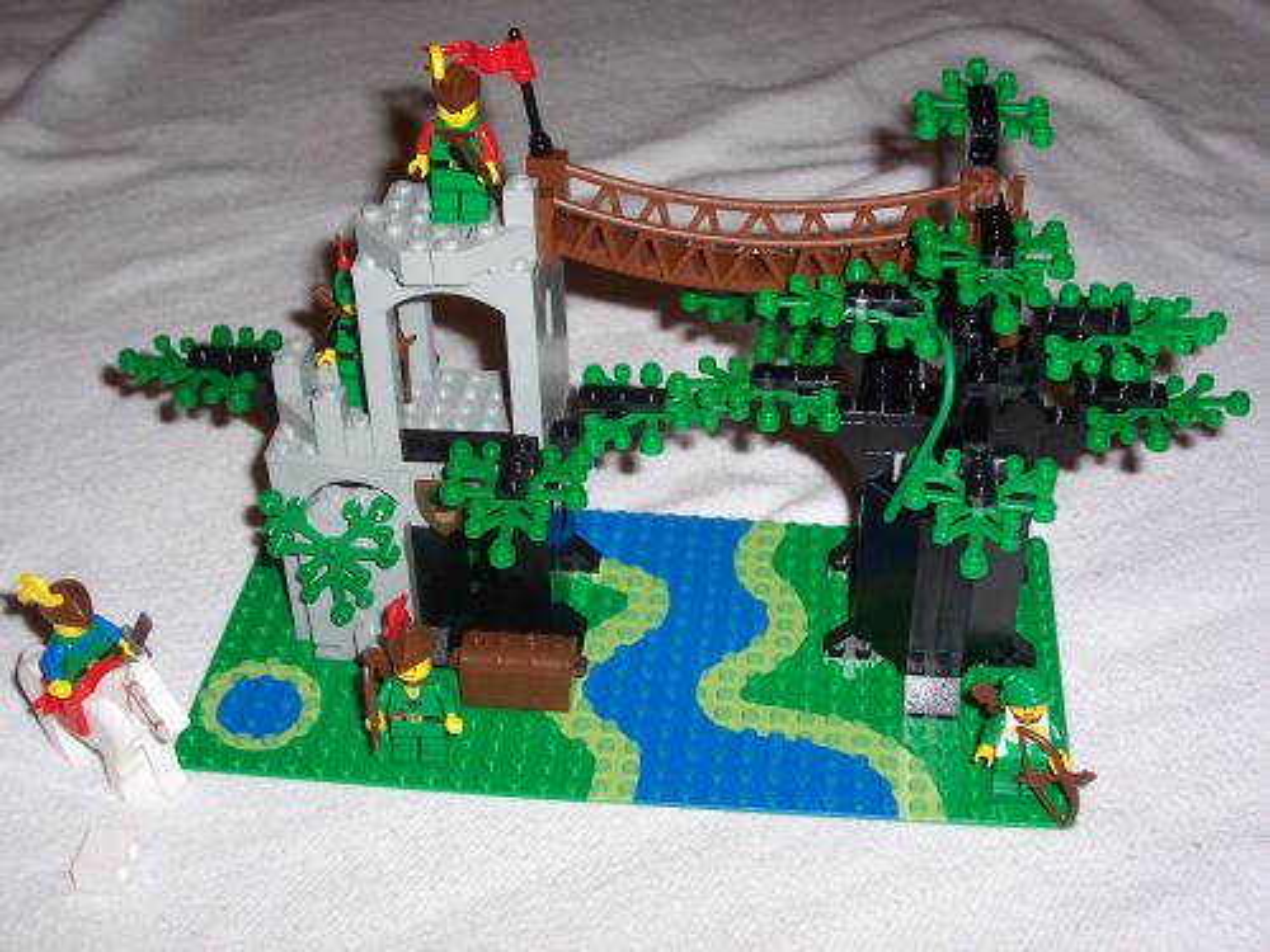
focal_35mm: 46
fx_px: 1688
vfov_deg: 31.5
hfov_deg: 41.2
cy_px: 476
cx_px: 635
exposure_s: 1/60
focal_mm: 7
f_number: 3
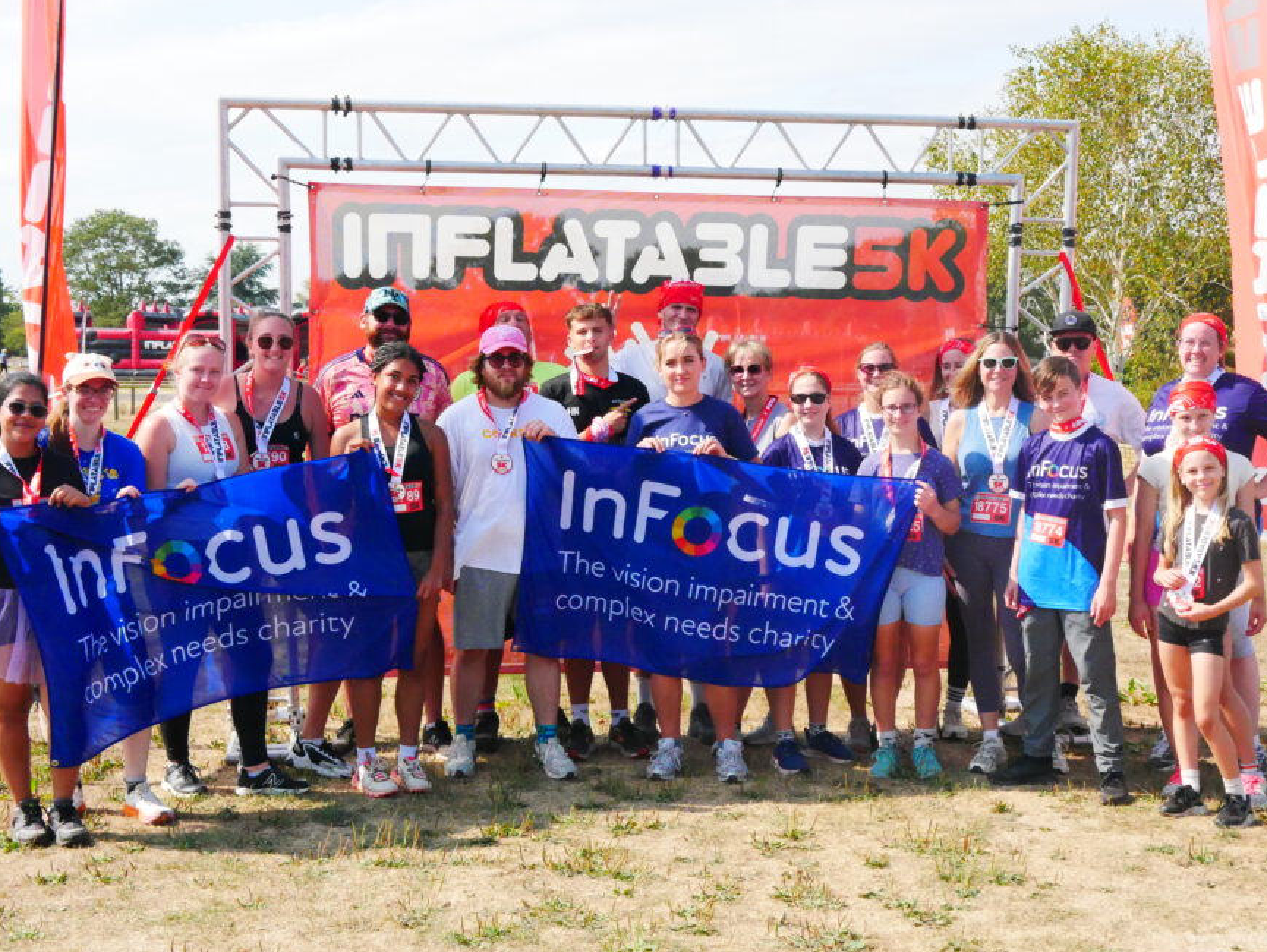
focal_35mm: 53
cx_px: 623
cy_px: 500
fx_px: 1941
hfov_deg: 36.1
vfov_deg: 27.6
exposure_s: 1/4000
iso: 3200
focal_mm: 25
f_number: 8
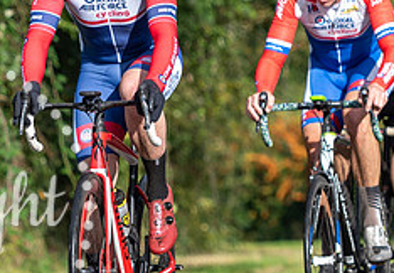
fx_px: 5604
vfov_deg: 2.8
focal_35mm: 506
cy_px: 76
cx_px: 82
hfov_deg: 4.0
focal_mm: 130
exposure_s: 1/1250
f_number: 3.5
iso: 200
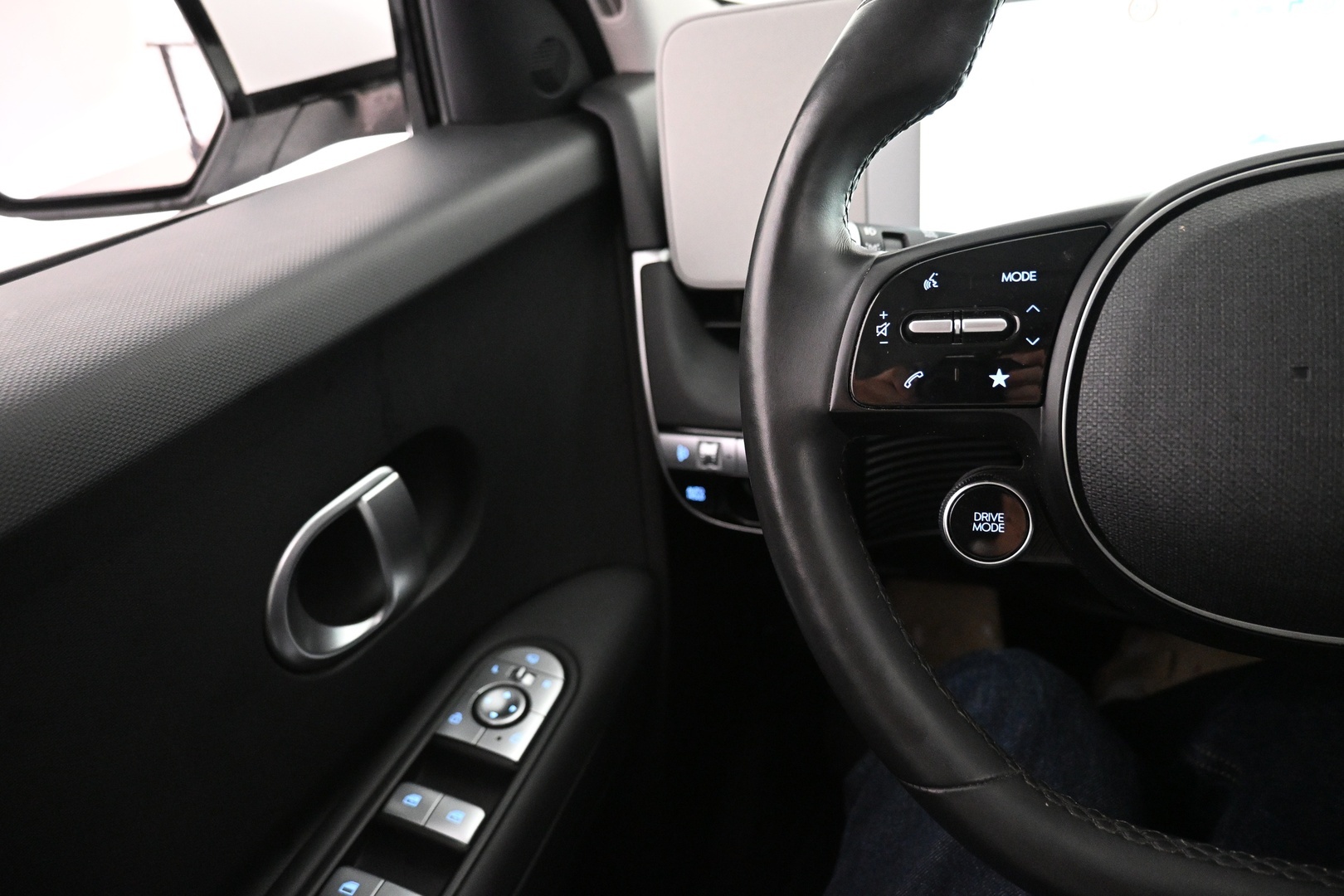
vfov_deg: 53.1
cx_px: 672
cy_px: 448
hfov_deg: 73.7
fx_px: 896
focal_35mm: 24
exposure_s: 1/50
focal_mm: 16
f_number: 3.5
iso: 4000
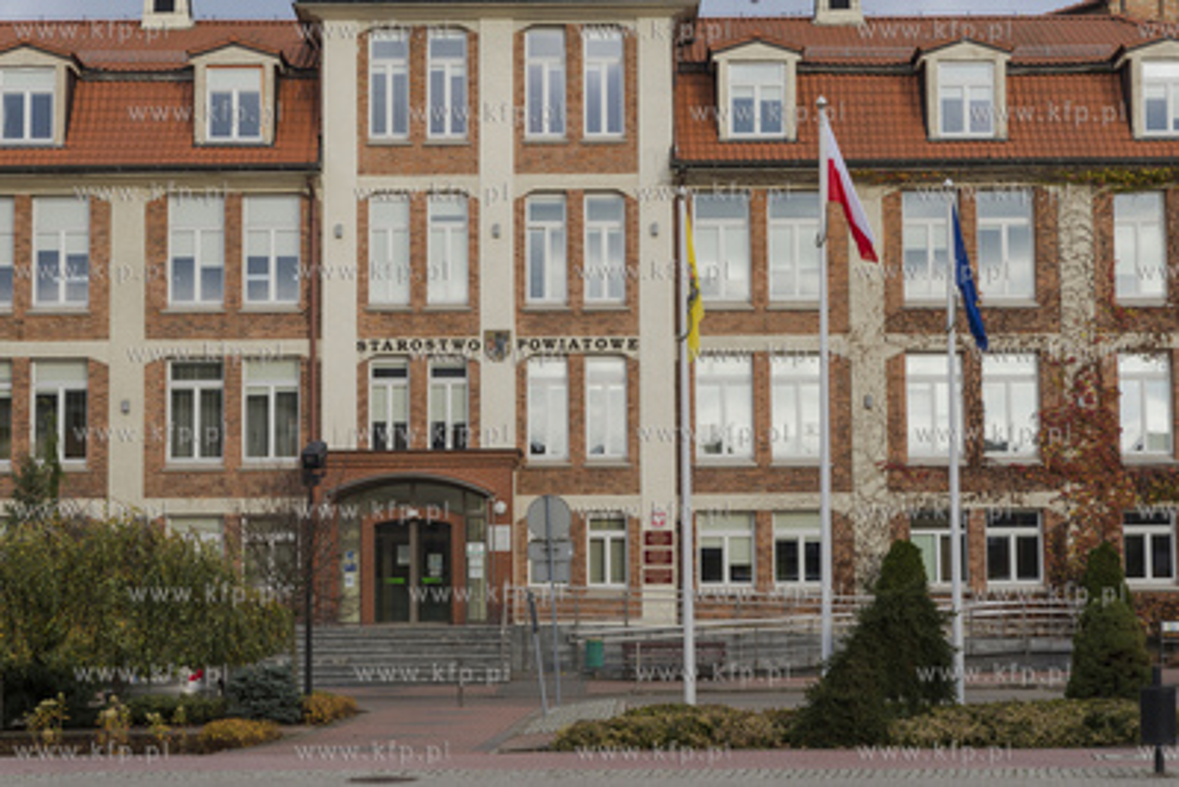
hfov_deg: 28.8
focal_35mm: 70
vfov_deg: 19.5
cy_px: 394
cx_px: 590
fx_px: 2293
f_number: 6.3
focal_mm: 70
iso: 400
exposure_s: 1/1000
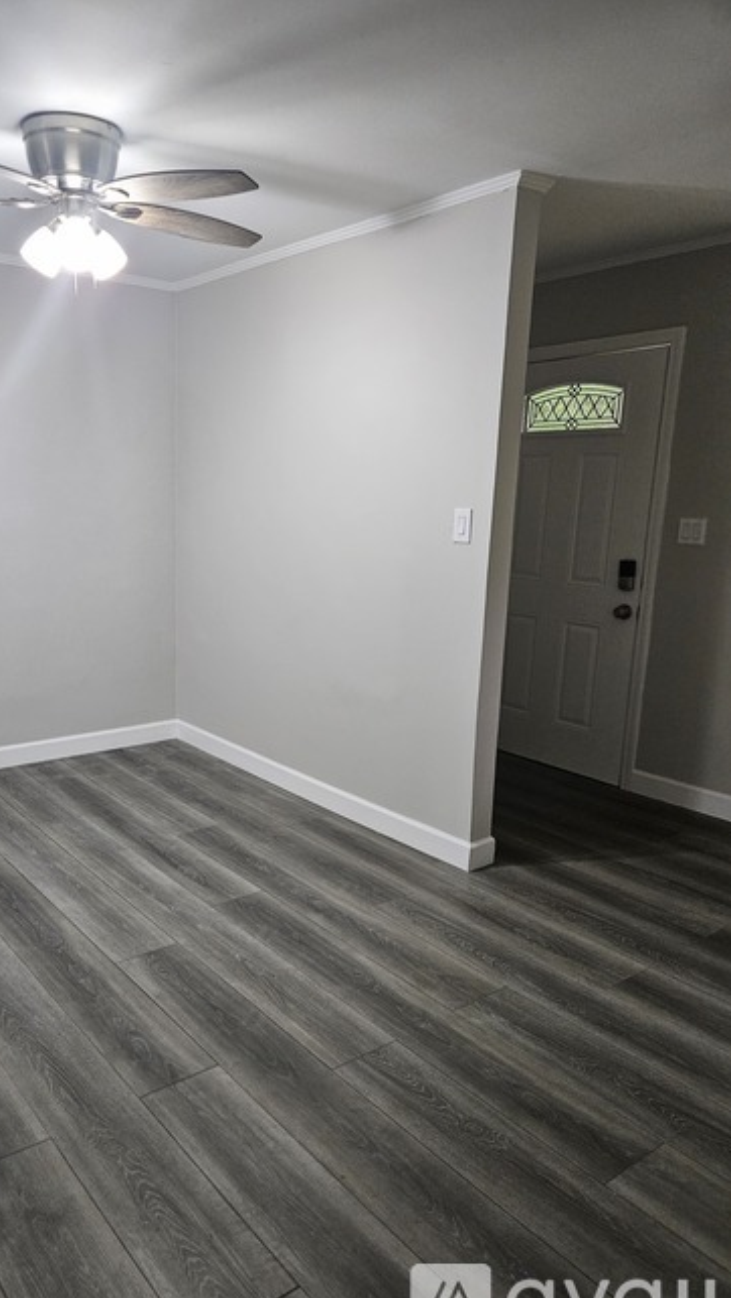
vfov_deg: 71.9
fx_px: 895
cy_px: 671
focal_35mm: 26
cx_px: 232
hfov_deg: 43.7
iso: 500
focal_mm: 5.4
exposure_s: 1/120
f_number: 1.8
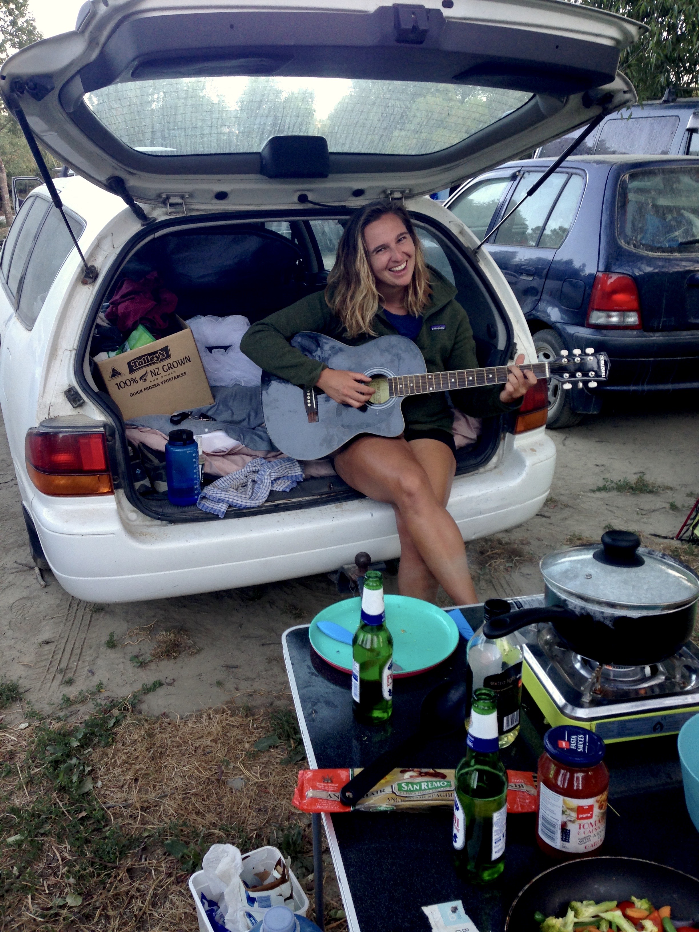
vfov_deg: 55.4
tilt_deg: -15.9
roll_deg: +1.4
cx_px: 350
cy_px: 466
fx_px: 888
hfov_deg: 42.9
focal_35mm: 33
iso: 50
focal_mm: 4.12
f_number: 2.4
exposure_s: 1/40
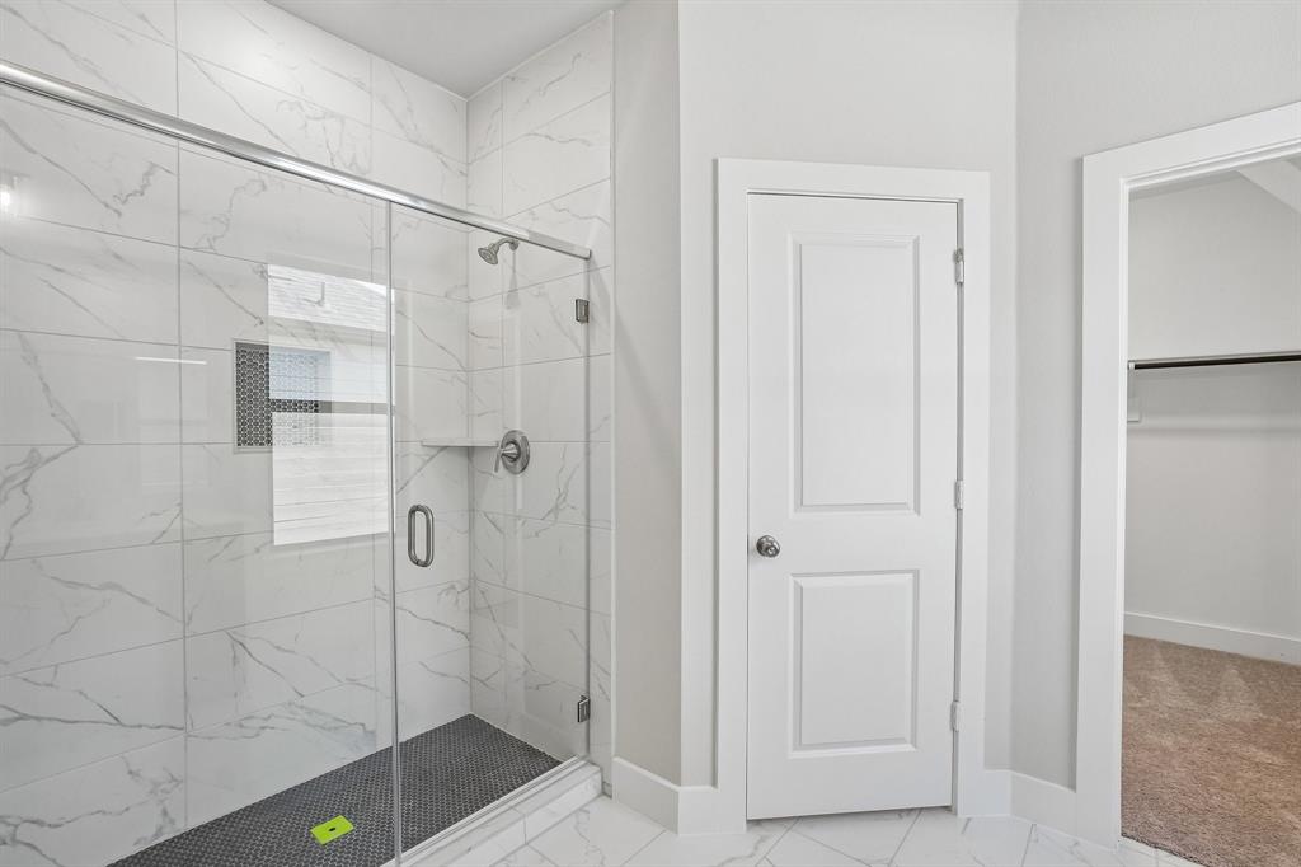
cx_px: 650
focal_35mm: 15
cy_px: 434
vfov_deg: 77.3
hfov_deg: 100.4
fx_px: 542
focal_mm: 10
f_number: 8
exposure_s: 1/60
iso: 400
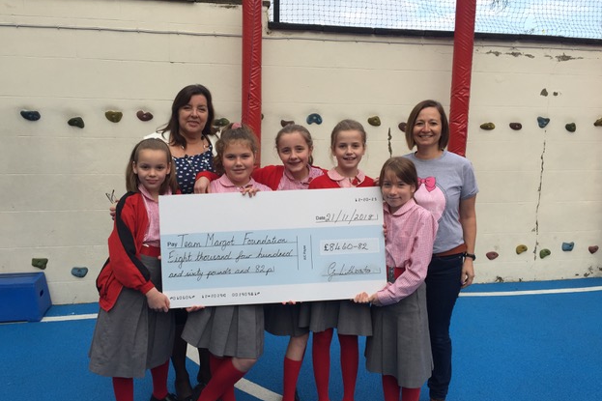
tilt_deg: -8.1
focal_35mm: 31
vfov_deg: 42.3
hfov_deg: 60.3
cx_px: 294
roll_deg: -0.9
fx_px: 518
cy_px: 207
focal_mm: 4.15
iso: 32
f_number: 2.2
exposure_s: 1/434
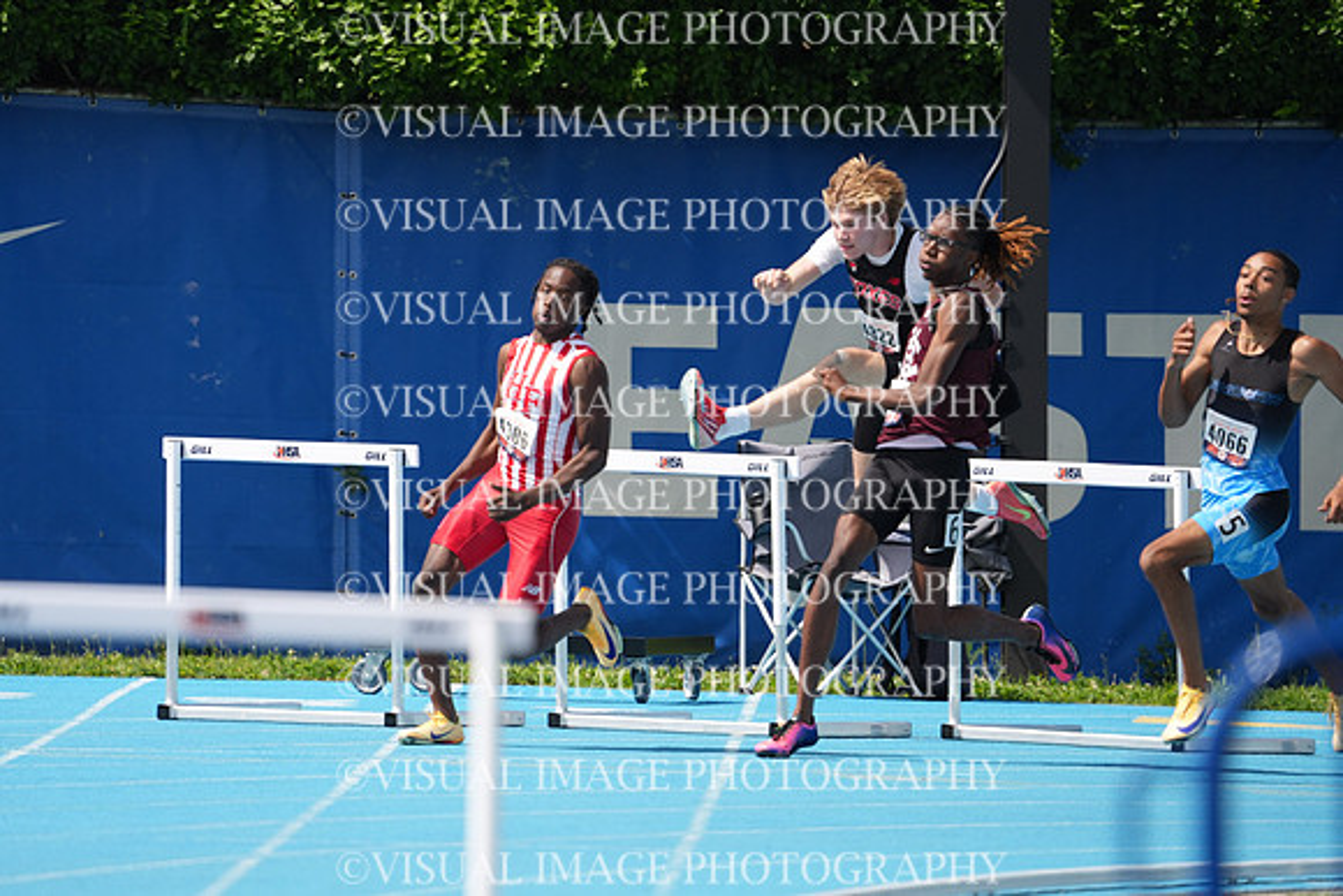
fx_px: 22388
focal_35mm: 600
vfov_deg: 2.3
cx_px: 672
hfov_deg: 3.4
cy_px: 448
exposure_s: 1/1600
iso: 500
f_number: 6.3
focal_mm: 600
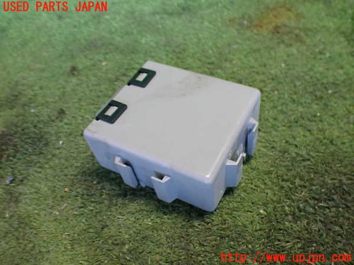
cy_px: 132
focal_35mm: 30
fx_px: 307
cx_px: 177
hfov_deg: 60.0
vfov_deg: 46.8
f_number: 2.3
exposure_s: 1/60
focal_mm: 5.4
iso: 800
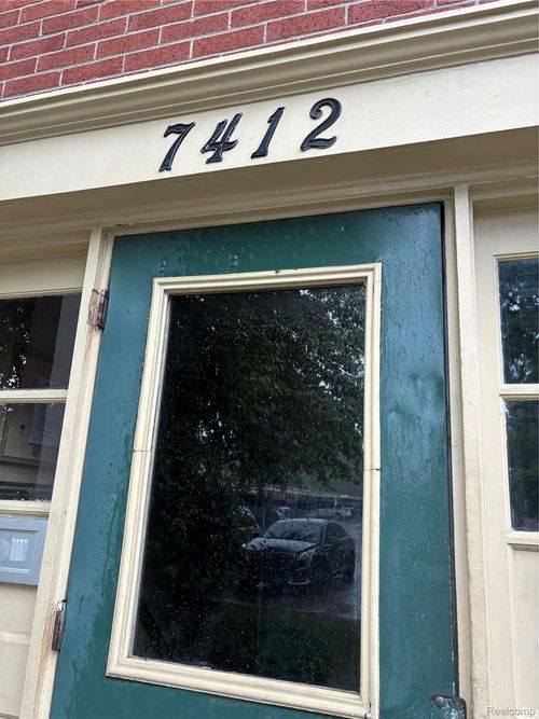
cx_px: 270
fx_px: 540
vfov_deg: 67.3
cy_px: 360
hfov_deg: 53.0
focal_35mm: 26
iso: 125
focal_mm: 5.96
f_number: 1.6
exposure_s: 1/102
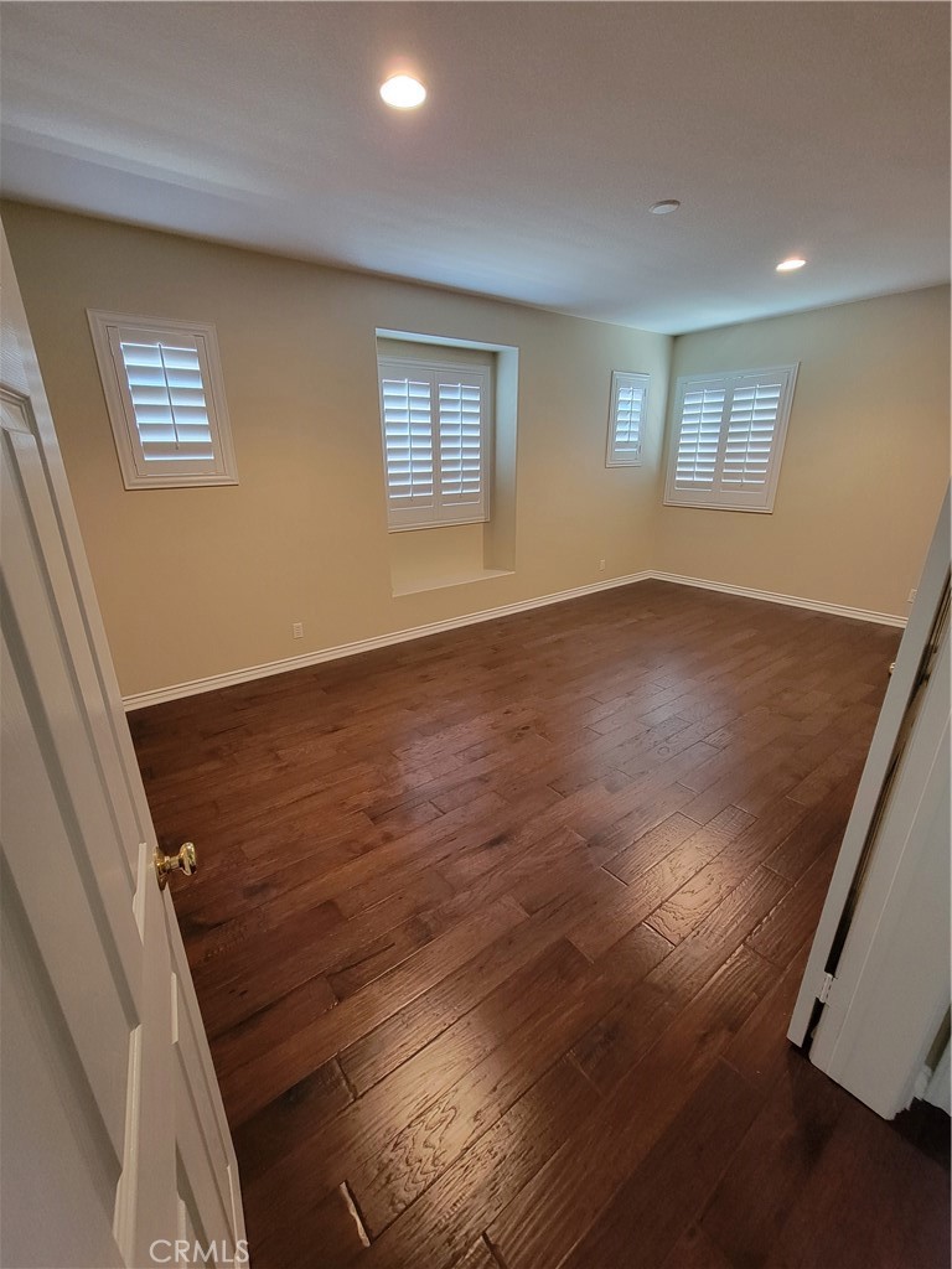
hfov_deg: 89.9
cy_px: 634
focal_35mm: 13
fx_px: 477
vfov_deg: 106.2
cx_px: 476
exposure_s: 1/30
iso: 500
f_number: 2.2
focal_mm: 2.2
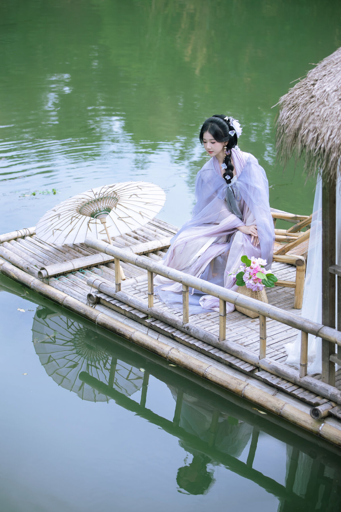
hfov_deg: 13.7
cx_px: 170
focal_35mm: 100
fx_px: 1421
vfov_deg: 20.4
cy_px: 256
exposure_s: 1/1000
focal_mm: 100
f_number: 2.8
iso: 100
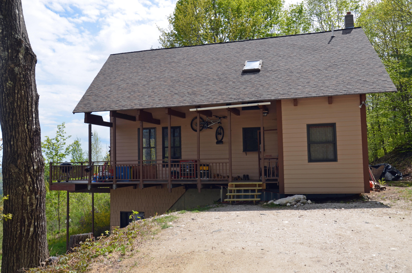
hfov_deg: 59.6
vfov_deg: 41.5
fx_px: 360
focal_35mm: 32
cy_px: 136
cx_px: 206
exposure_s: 1/250
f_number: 8
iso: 100
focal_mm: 21
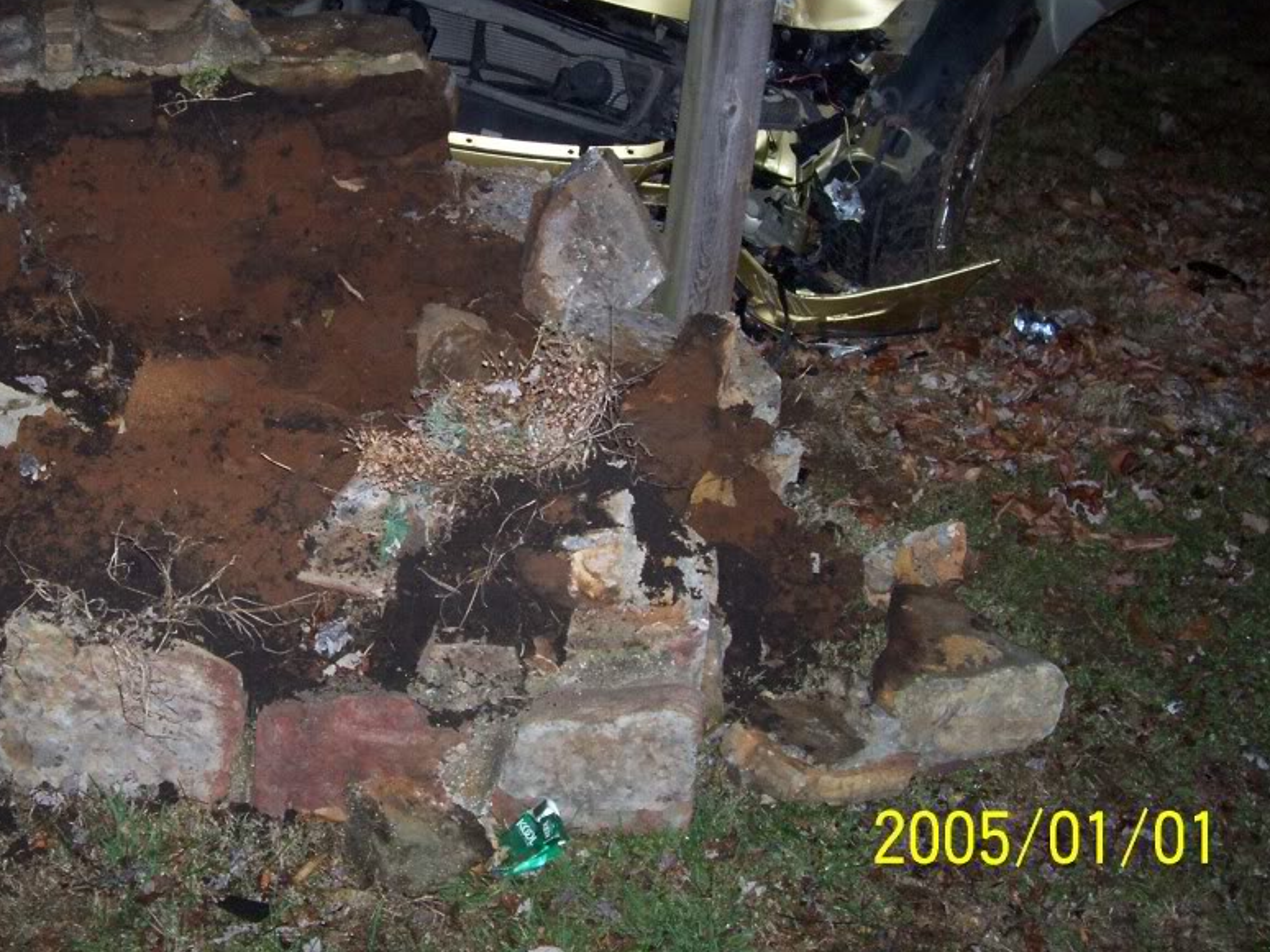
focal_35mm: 45
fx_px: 1650
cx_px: 466
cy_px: 376
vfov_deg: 32.1
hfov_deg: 41.7
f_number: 2.7
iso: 140
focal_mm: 5.6
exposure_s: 1/112
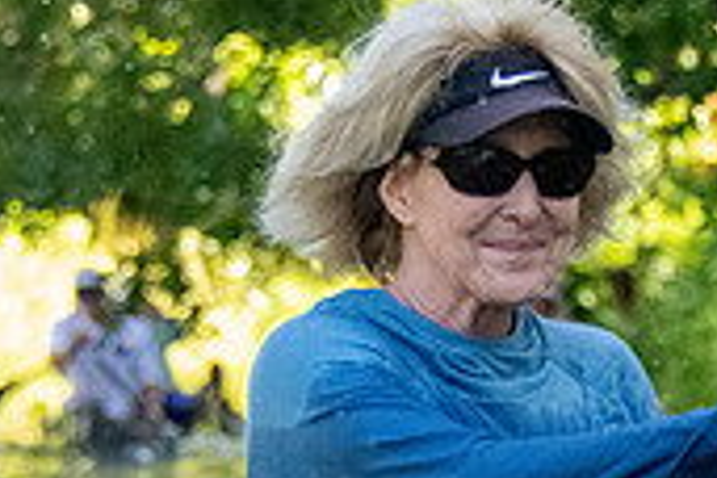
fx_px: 8424
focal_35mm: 423
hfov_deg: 4.9
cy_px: 753
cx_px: 660
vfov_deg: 3.2
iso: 12800
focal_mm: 98
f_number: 5.3
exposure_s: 1/3200
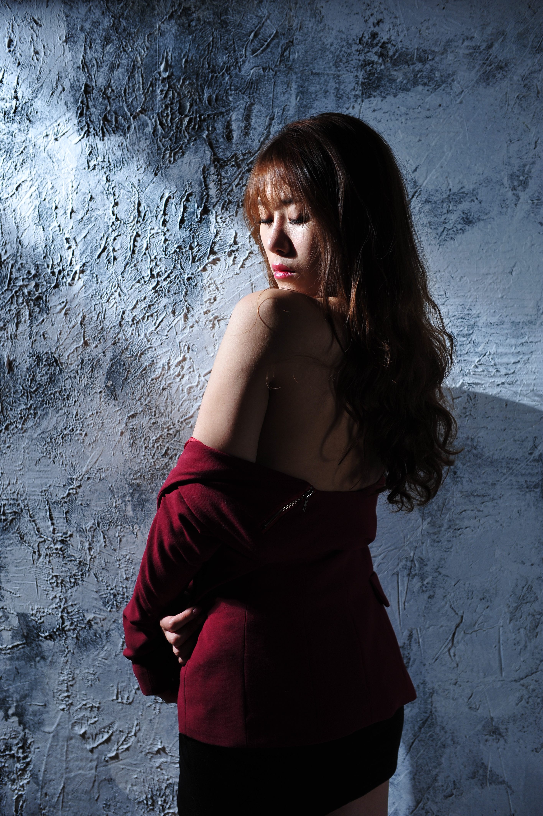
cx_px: 272
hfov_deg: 27.0
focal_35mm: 50
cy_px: 408
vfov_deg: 39.6
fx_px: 1133
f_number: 3.5
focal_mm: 50
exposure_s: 1/125
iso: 500
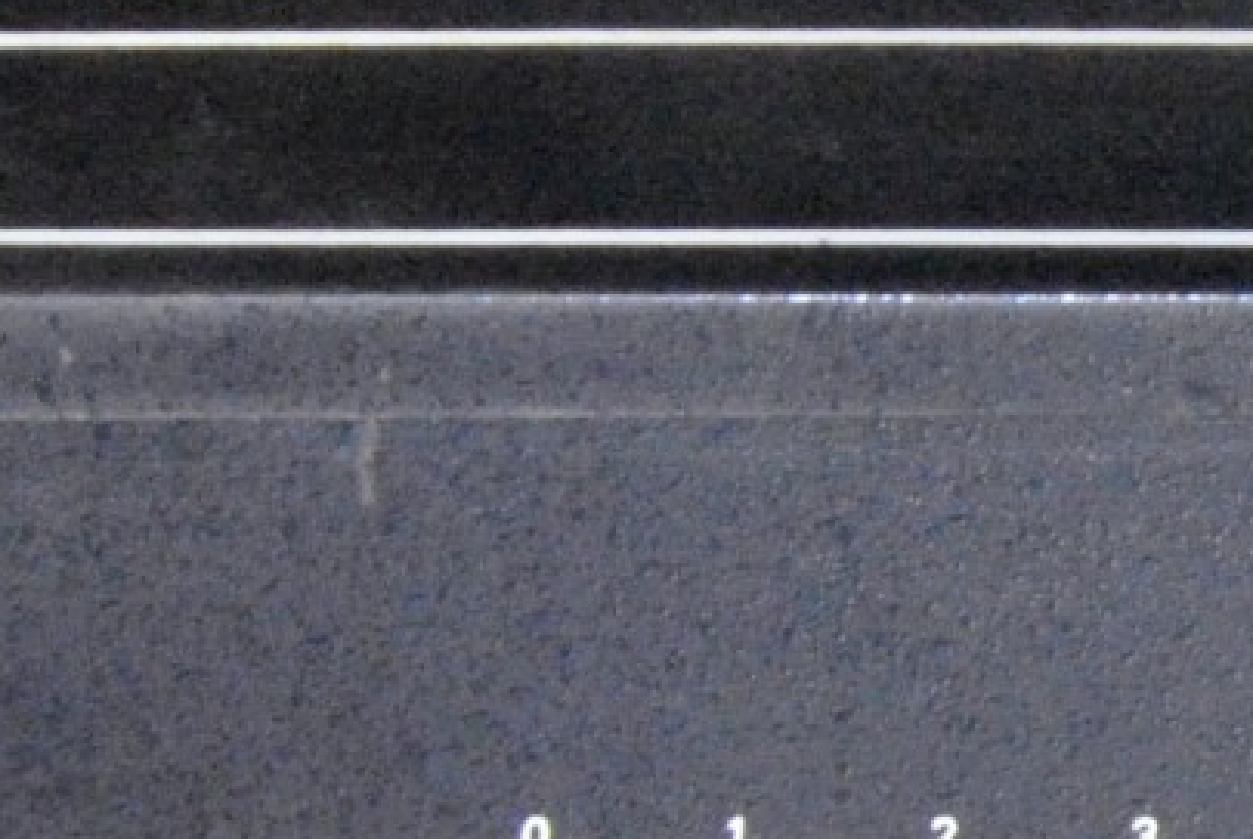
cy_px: 791
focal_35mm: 197
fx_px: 6864
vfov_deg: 7.0
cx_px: 2370
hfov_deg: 9.8
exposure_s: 1/4
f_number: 25
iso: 1600
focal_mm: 26
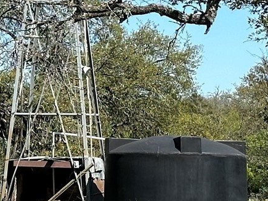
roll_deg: -0.3
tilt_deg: +6.7
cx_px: -92
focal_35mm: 226
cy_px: -43
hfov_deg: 8.6
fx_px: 1749
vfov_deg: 6.5
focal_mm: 6.86
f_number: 1.78
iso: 64
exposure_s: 1/3597
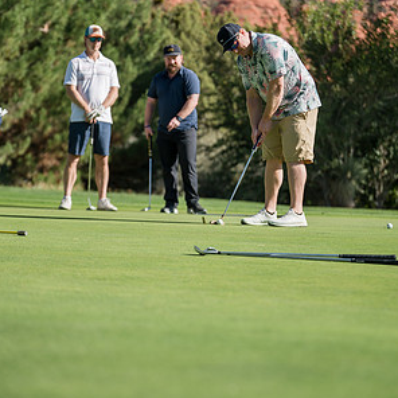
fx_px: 1496
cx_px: 199
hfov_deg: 15.2
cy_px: 148
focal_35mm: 115
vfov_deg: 15.1
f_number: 2.8
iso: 250
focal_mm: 89
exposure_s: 1/5000
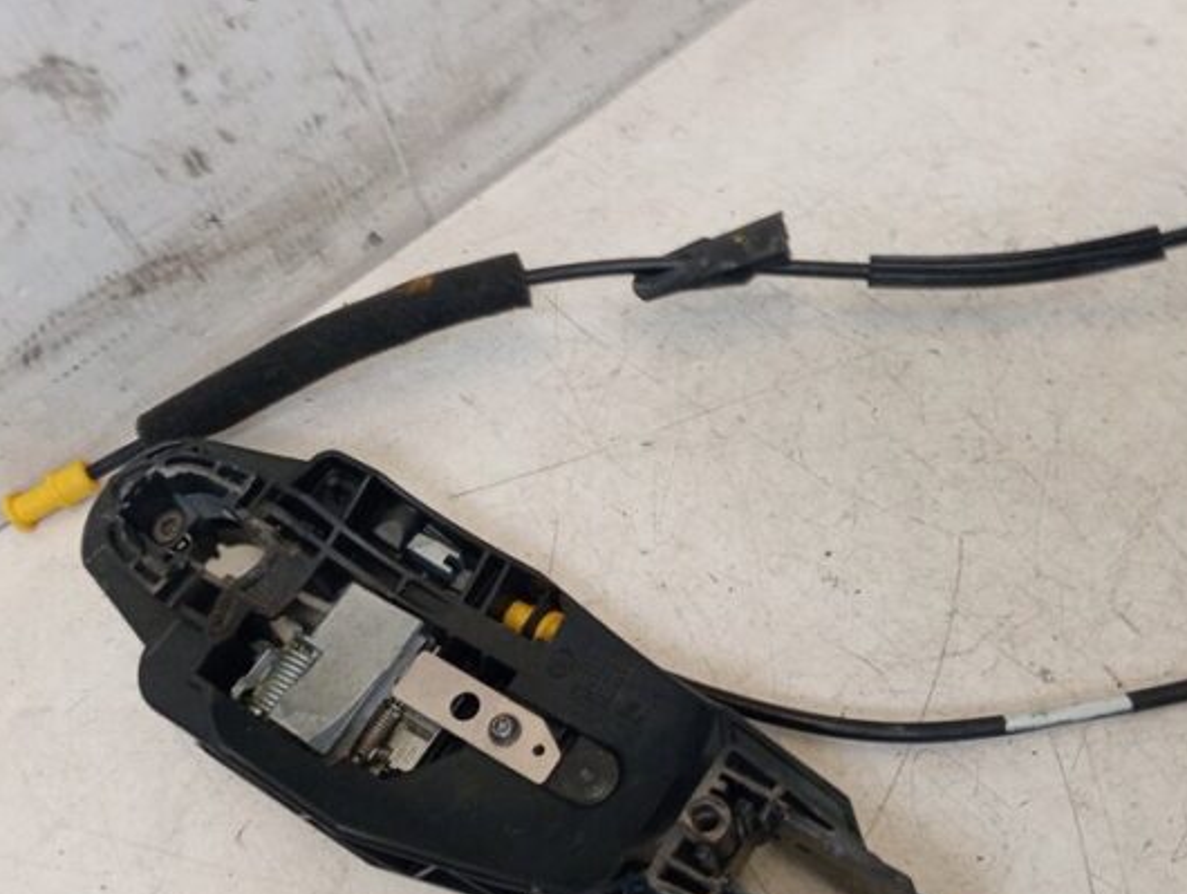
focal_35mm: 37
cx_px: 598
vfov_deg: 38.5
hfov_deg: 50.1
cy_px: 550
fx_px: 1270
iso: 775
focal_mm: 4.22
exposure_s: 1/33.3
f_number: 1.8
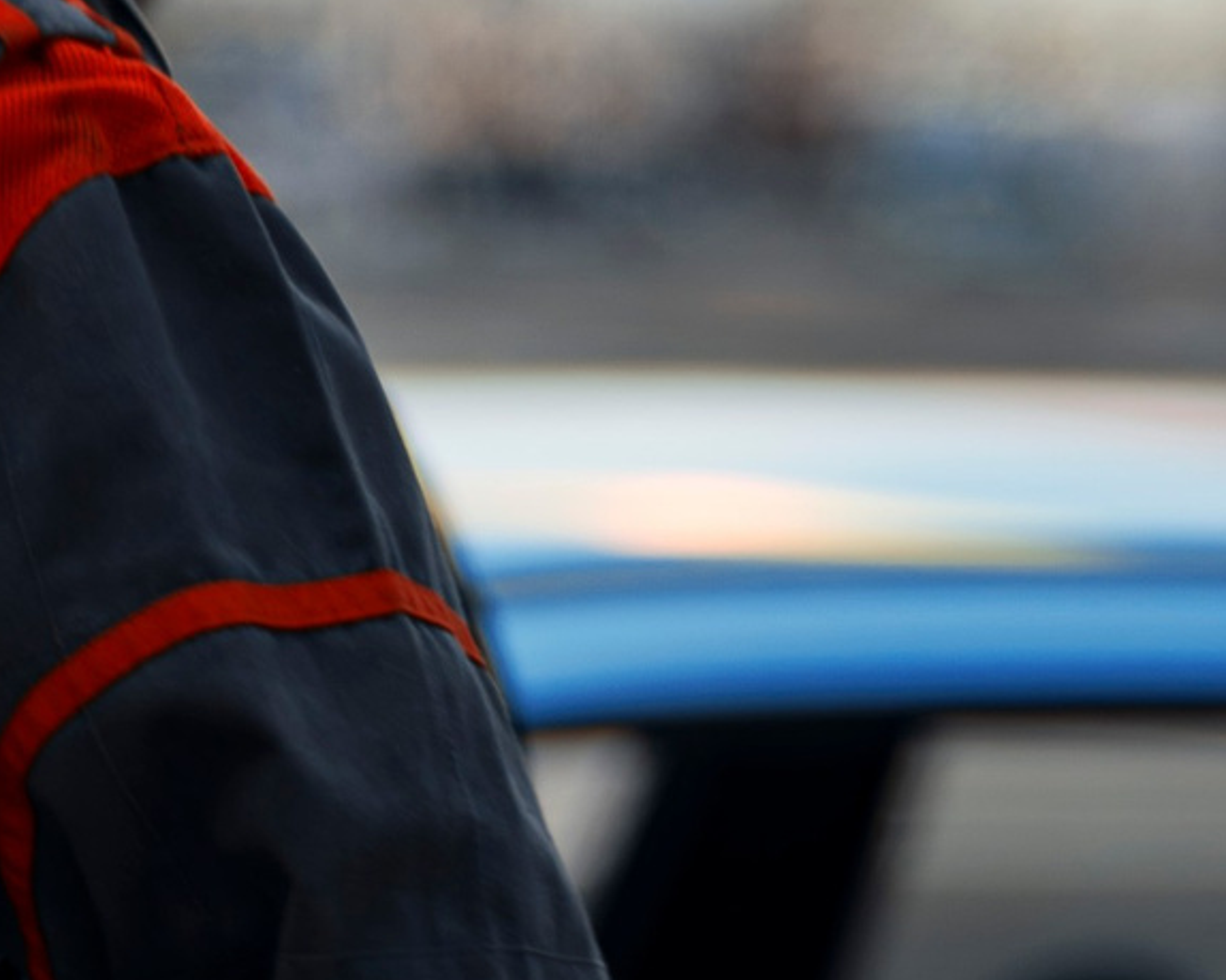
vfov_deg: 4.3
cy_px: -54
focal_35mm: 356
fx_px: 12915
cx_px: -575
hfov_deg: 5.4
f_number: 1.8
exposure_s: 1/250
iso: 100
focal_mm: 85
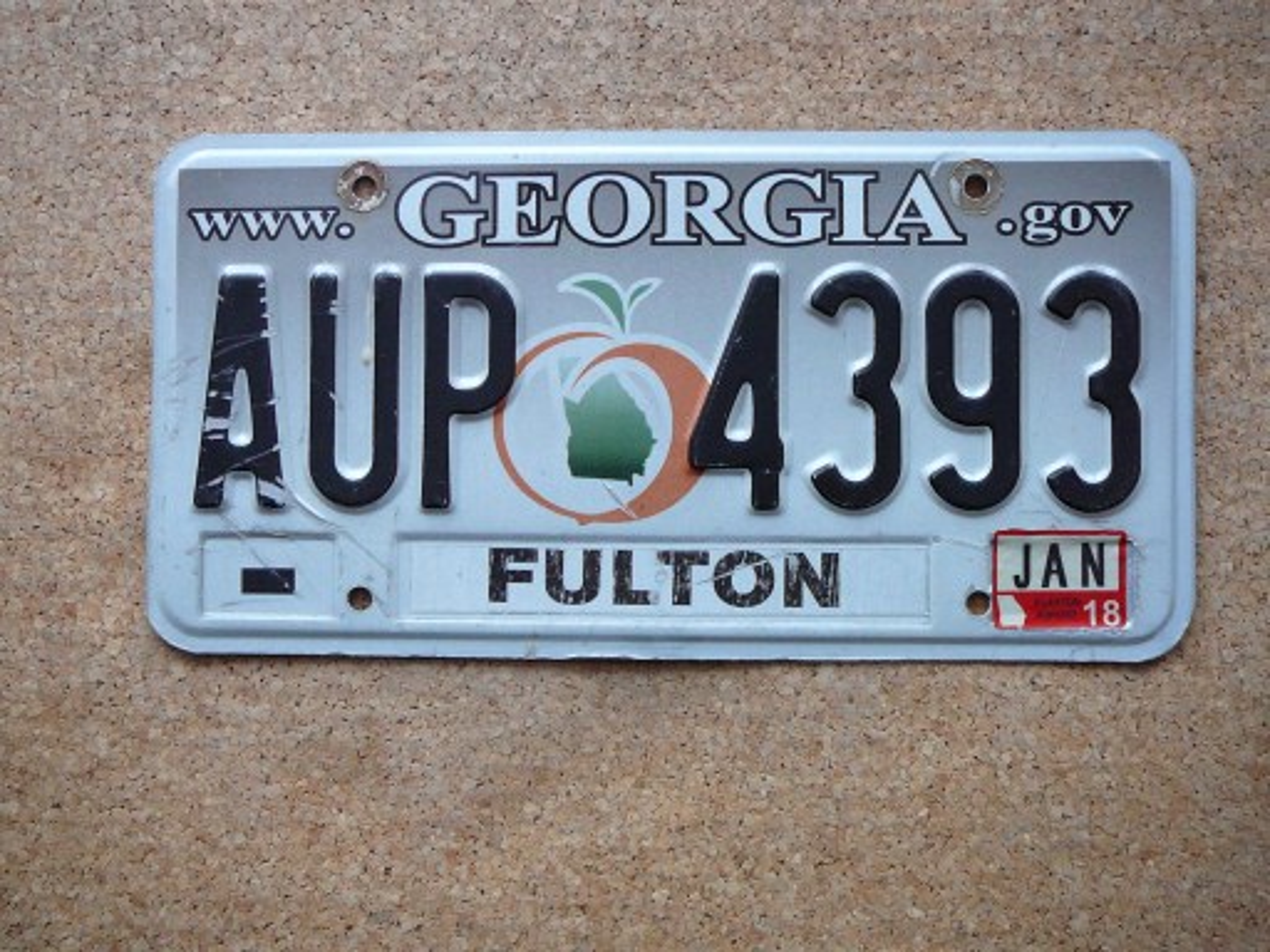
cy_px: 476
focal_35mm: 35
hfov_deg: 52.6
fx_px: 1284
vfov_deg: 40.7
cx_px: 635
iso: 200
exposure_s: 1/15
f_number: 2.8
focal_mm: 5.2
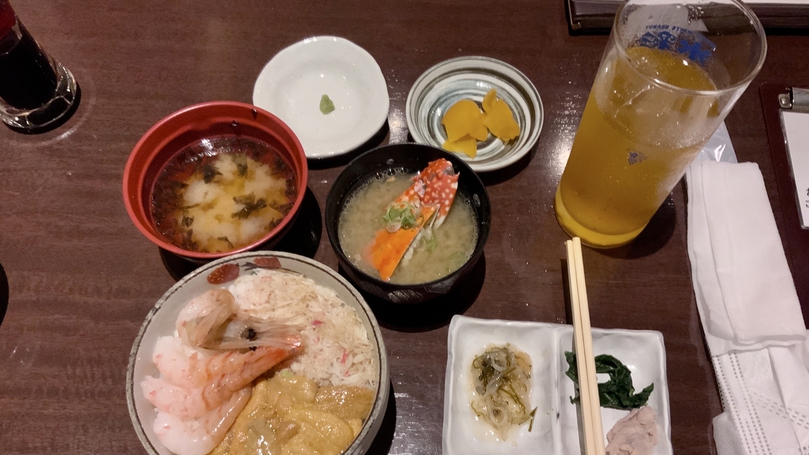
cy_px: 295
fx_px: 686
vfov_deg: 36.4
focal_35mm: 32
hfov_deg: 61.0
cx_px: 402
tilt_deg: -66.7
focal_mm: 3
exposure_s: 1/33
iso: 250
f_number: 1.8
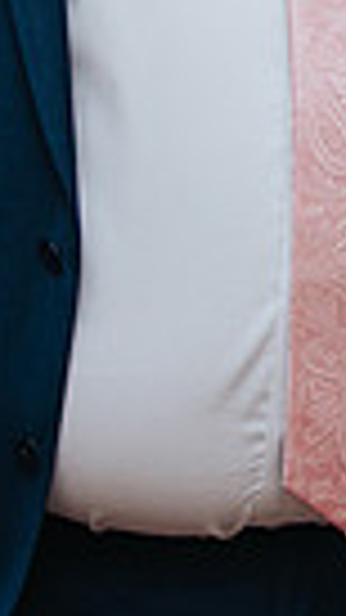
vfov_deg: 15.4
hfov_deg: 8.8
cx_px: 593
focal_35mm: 133
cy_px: -182
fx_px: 2171
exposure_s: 1/200
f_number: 4
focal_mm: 30
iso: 800
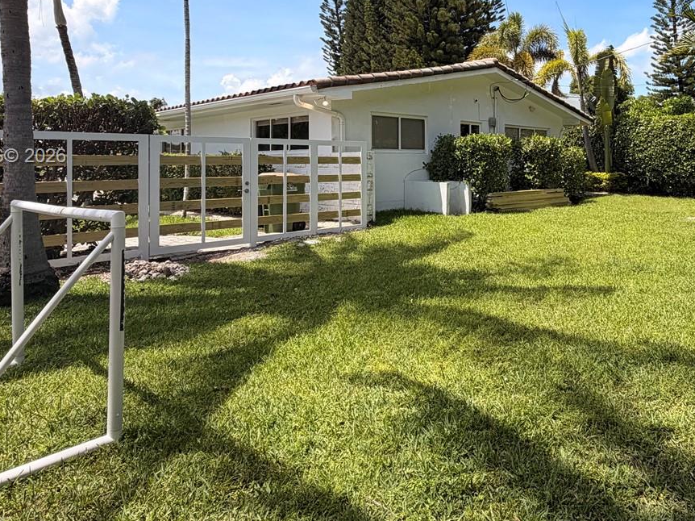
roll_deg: +0.7
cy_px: 157
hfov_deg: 65.6
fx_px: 522
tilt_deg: +0.0
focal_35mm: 26
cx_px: 460
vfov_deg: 51.6
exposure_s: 1/770
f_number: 2.2
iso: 32
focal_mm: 2.22
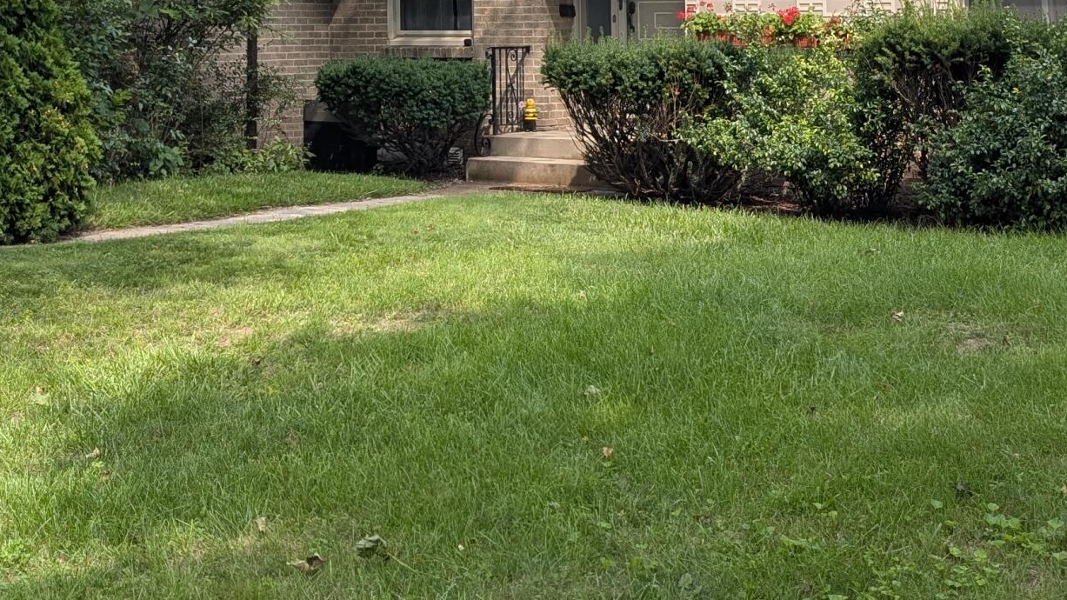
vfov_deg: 17.8
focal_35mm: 64
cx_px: 422
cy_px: -150
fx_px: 1811
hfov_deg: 32.7
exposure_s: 1/822
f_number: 1.68
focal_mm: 6.9
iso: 20
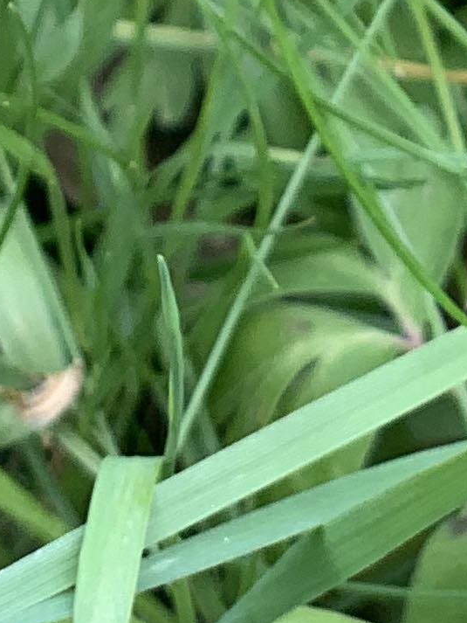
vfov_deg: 6.5
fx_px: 5287
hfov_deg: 5.1
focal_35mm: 294
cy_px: -793
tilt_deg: -59.7
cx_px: 127
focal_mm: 6
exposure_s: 1/122
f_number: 2.4
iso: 16
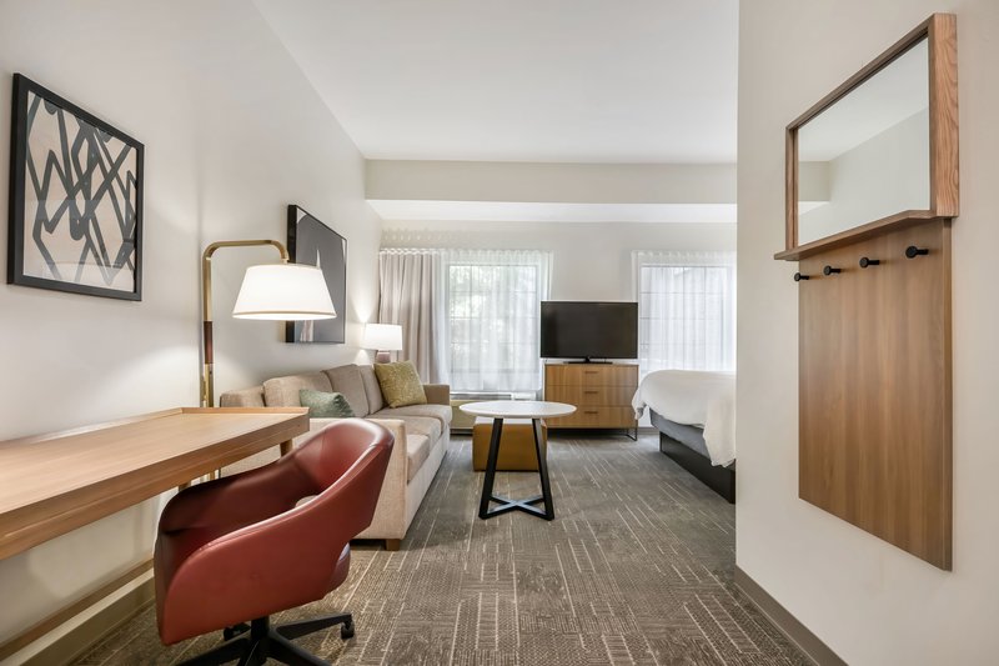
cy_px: 333
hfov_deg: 90.0
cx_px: 500
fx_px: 499
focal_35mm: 18
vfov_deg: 67.4
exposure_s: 1/3.33
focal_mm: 12
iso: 400
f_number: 8
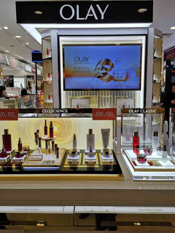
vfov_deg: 61.6
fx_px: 195
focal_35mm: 29
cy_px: 109
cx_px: 87
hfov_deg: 48.2
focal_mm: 3.95
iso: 50
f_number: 1.8
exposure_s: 1/270
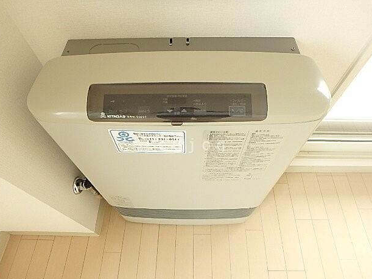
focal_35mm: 22
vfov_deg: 61.0
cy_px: 146
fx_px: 236
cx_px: 186
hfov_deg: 76.4
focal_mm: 3.7
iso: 200
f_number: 3.5
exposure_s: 1/30
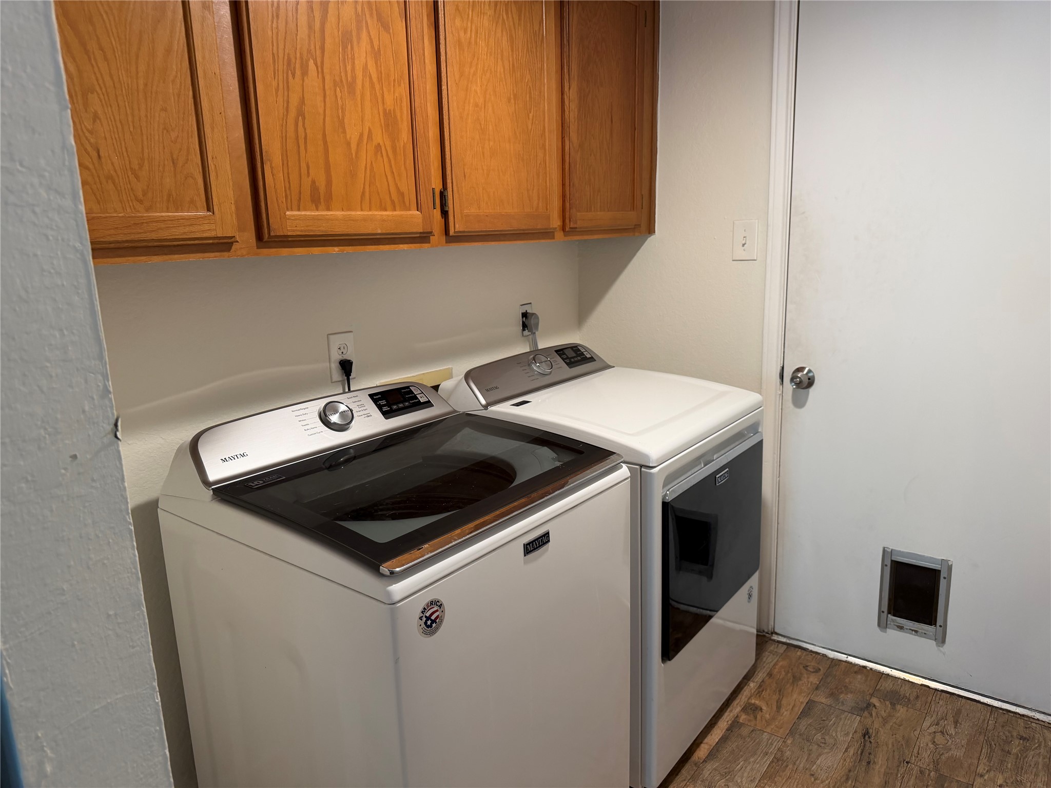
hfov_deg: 71.6
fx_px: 729
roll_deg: +2.3
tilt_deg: -13.0
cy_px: 394
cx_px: 526
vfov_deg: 56.8
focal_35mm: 24
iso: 160
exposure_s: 1/60
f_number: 1.78
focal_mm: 6.76
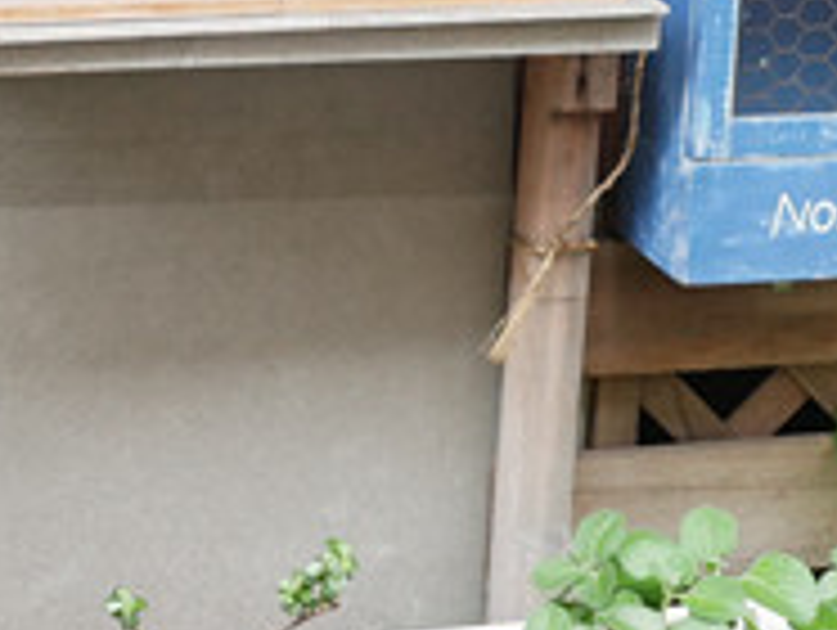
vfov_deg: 10.0
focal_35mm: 145
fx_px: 3511
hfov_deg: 13.5
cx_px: 644
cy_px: -241
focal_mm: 15
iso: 200
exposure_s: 1/160
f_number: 2.2
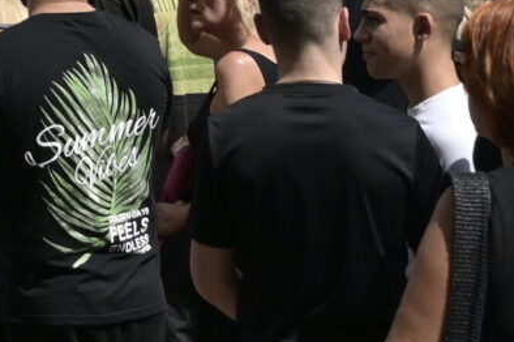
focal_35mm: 198
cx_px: -447
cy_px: -673
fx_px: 2828
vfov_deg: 6.4
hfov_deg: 9.8
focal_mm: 30.5
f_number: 8
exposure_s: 1/640
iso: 125
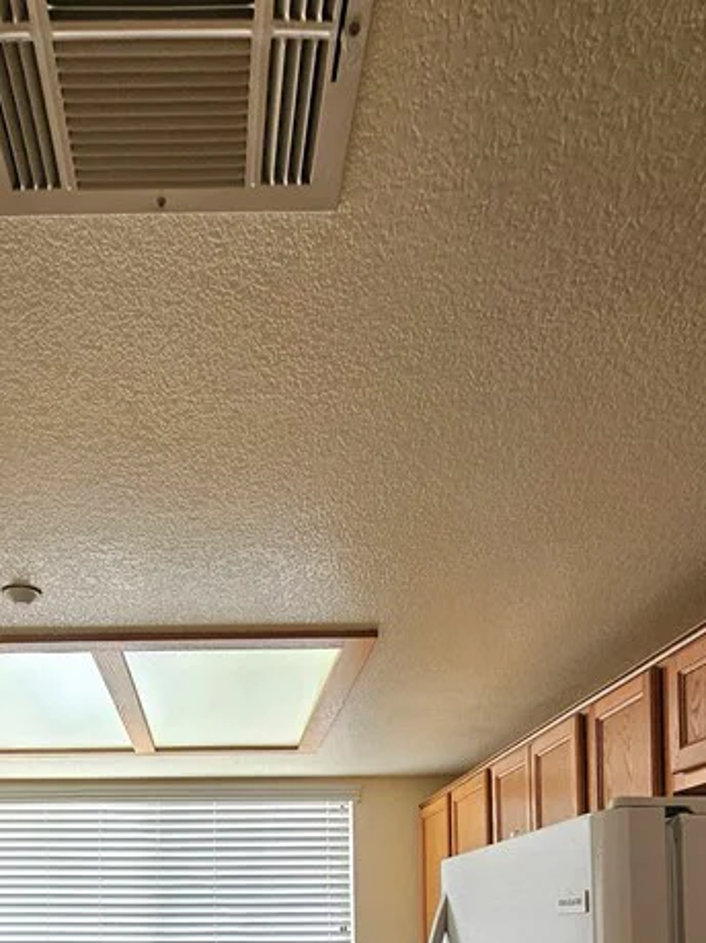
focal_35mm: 29
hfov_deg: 46.8
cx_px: 197
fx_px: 789
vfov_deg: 51.7
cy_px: 904
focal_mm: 2.2
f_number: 2.2
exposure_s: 1/101
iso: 125
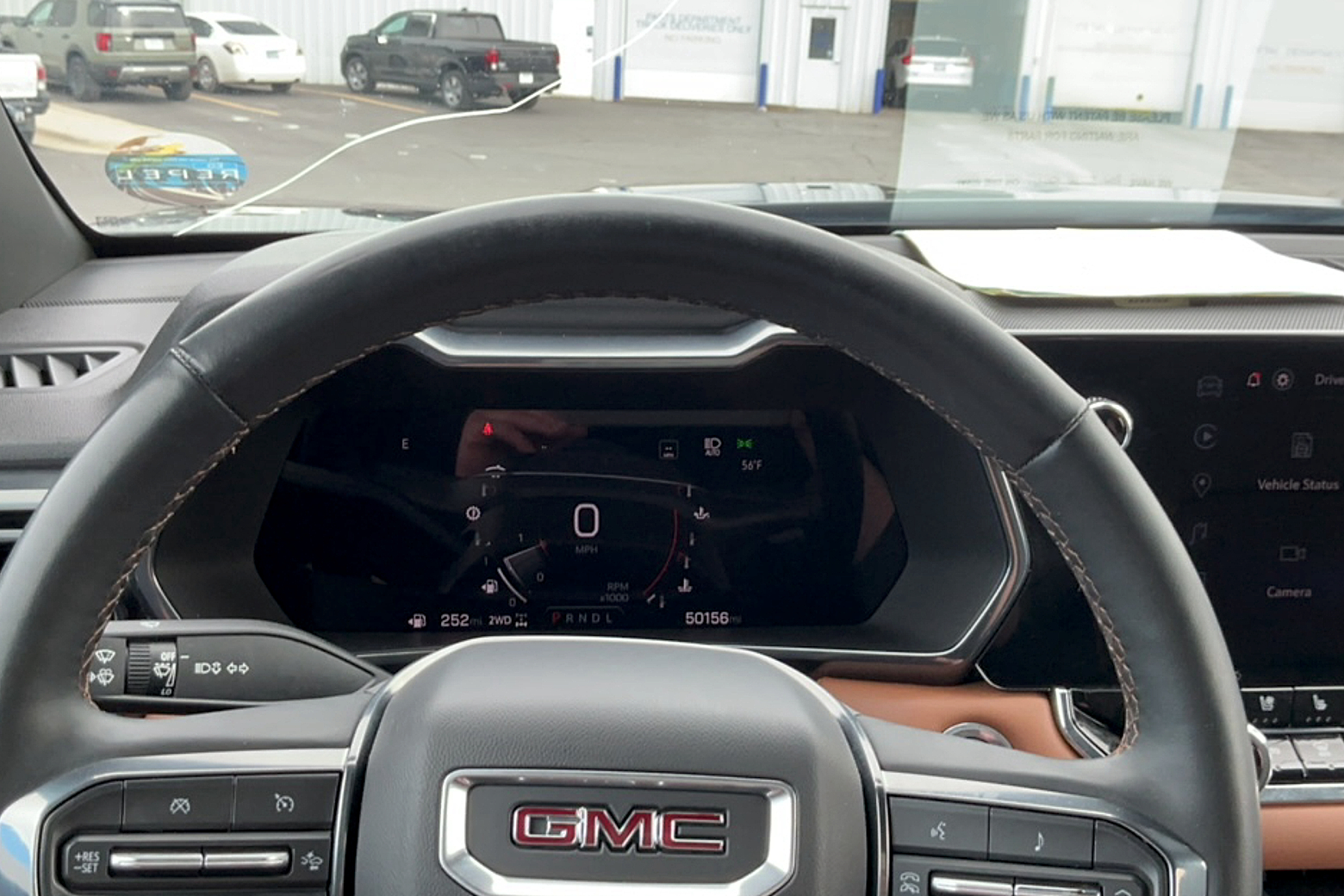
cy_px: 481
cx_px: 668
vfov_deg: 41.1
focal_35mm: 32
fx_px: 1195
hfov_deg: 58.7
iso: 25
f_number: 1.8
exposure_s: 1/120
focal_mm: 3
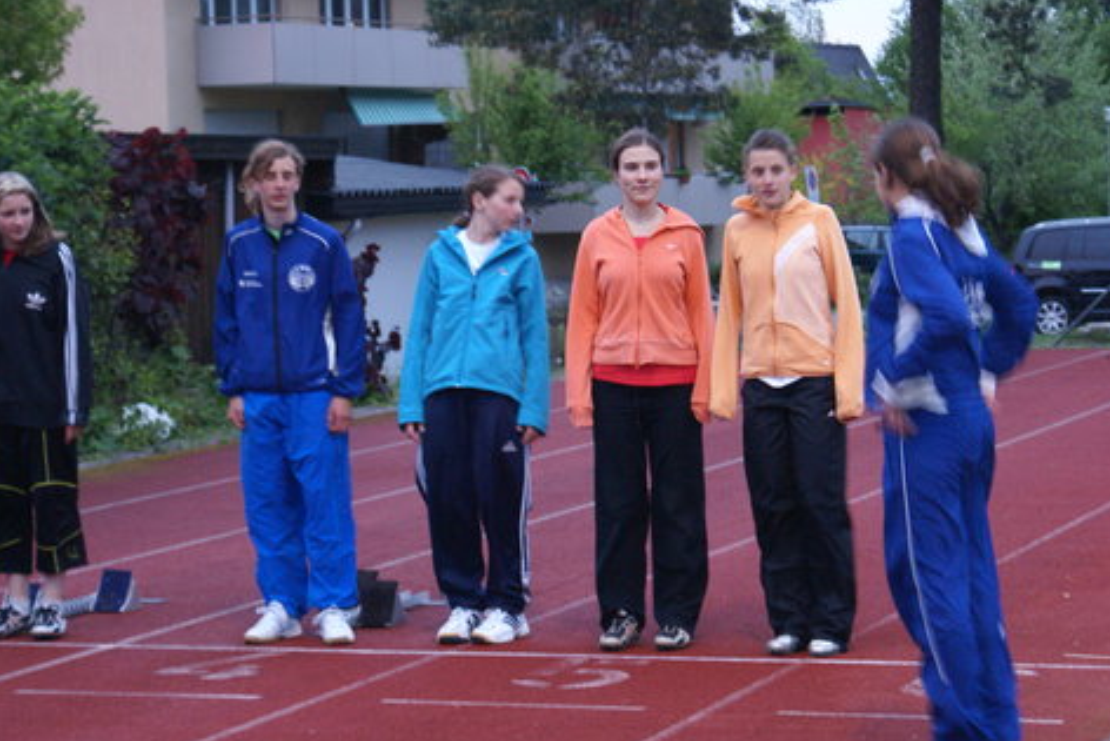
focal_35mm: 103
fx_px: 3177
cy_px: 380
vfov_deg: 13.3
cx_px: 579
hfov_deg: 19.8
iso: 800
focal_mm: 60
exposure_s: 1/8
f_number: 5.6
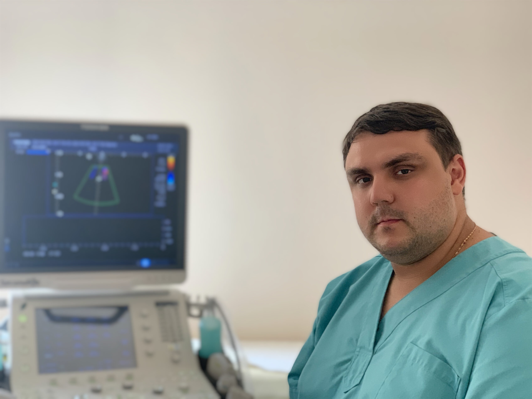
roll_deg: -1.1
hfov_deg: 36.8
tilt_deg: +1.7
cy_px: 200
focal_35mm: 52
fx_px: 799
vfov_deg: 28.0
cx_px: 266
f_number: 2.4
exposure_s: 1/60
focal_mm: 6
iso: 200
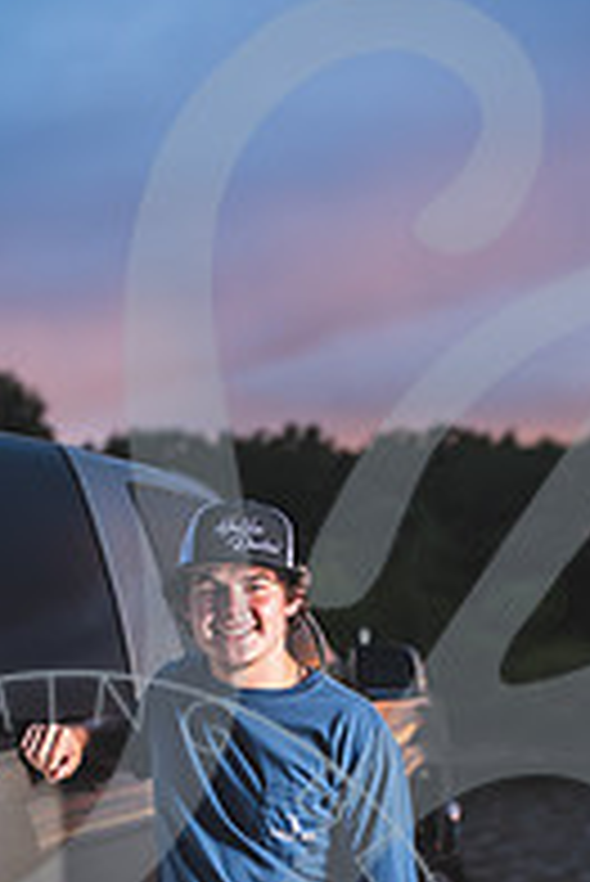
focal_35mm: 55
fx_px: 1350
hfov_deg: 24.7
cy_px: 747
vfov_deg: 34.7
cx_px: 275
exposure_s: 1/250
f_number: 2.8
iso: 100
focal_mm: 24
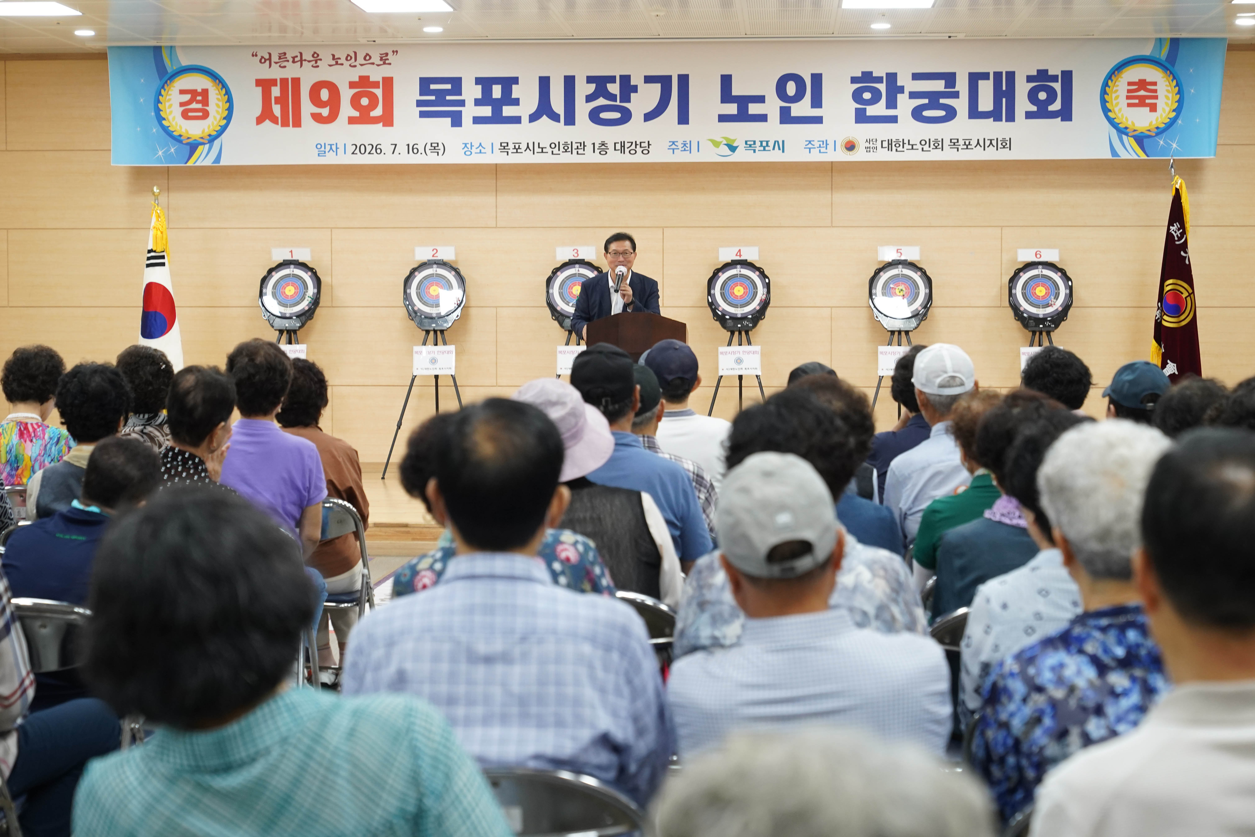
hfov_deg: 31.9
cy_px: 418
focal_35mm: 63
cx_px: 628
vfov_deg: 21.6
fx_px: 2196
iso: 2000
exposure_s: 1/160
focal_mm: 63
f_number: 4
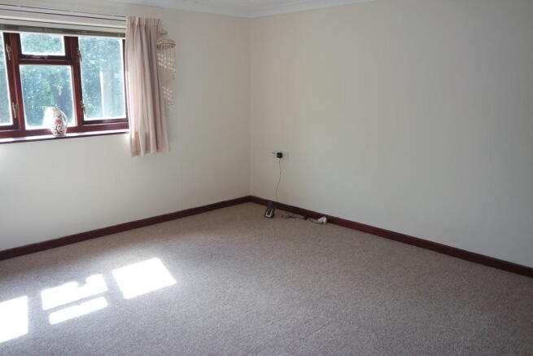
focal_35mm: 30
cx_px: 266
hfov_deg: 61.9
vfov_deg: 43.6
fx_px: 444
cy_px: 178
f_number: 4
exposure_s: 1/80
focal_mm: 20
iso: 200
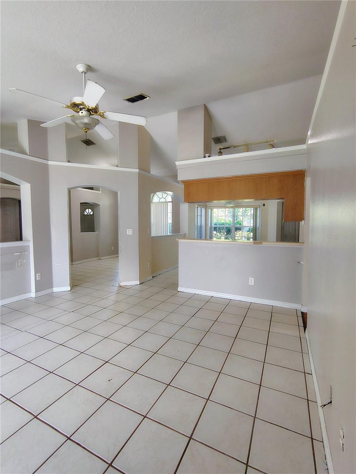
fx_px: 219
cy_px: 237
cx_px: 178
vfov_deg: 94.5
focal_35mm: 16
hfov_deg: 78.1
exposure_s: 1/60
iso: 419
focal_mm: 2.13
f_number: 2.2
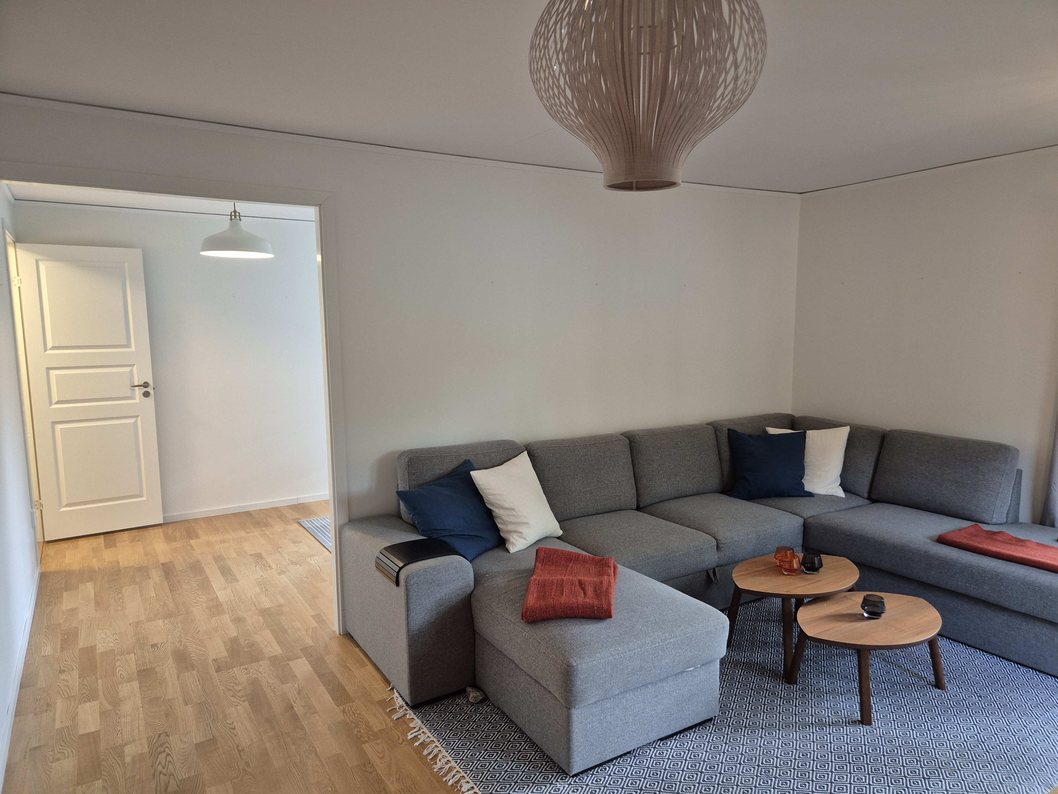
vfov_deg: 58.9
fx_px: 703
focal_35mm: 23
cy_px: 397
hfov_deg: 73.9
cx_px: 529
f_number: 1.8
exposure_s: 1/100
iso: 320
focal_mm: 5.4
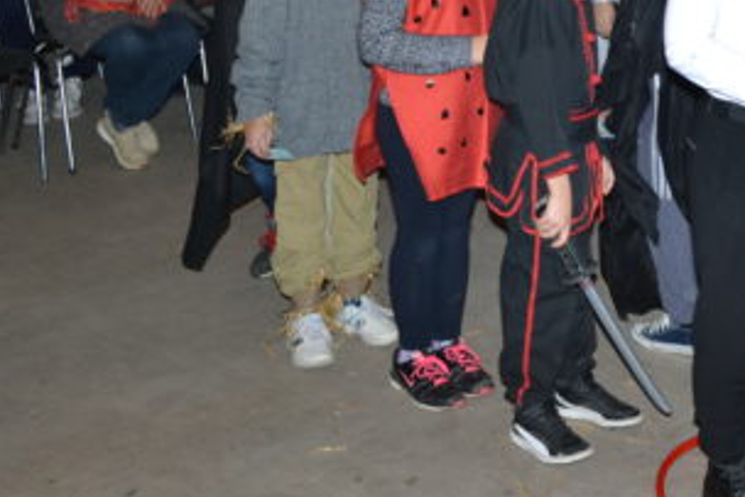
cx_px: 698
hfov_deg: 25.6
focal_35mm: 76
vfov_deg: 17.2
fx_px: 1573
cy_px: -97
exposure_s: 1/60
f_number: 6.3
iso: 400
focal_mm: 20
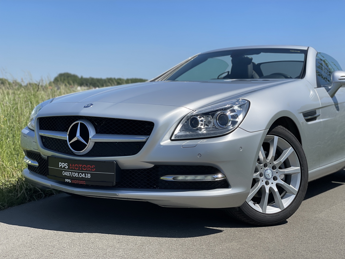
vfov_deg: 28.0
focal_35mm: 52
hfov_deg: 36.8
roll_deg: -1.6
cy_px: 130
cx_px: 172
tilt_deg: -2.9
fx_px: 518
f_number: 2
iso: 25
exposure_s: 1/2083
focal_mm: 6
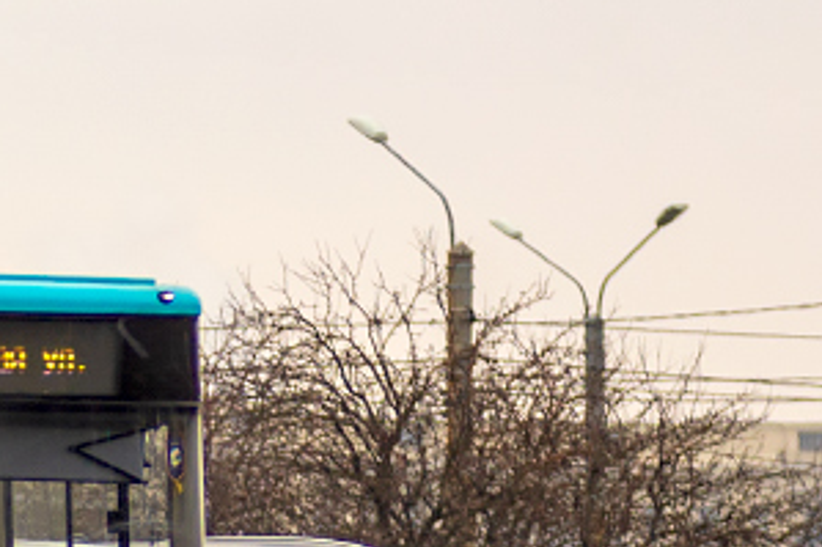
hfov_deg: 4.4
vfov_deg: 2.9
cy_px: 352
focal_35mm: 466
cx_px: -674
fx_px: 10634
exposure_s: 1/640
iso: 320
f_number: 3.2
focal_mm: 116
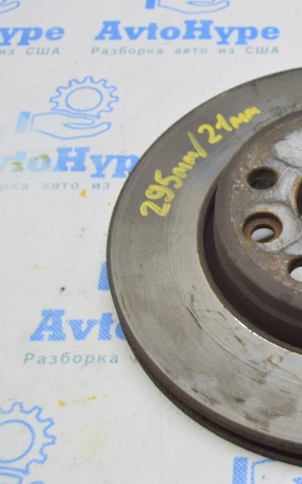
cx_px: 356
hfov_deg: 17.4
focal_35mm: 72
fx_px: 946
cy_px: 242
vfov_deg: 28.7
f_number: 5.6
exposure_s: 1/20
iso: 400
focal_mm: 31
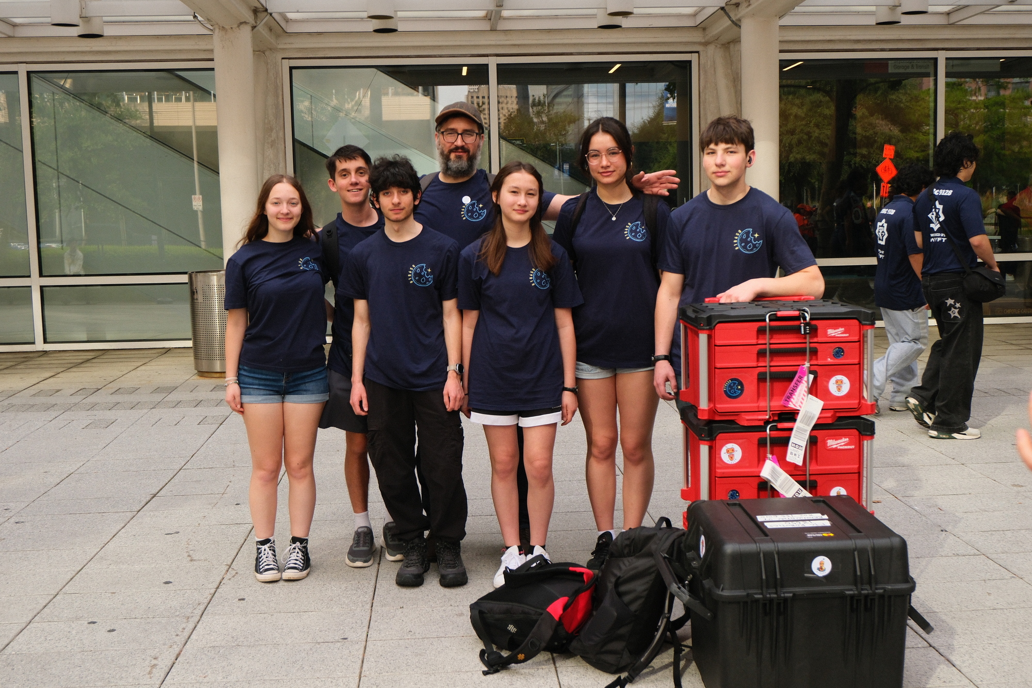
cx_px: 516
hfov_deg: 50.7
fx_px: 1089
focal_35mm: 38
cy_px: 344
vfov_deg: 35.0
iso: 800
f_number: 5.6
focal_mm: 25.6
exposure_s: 1/500
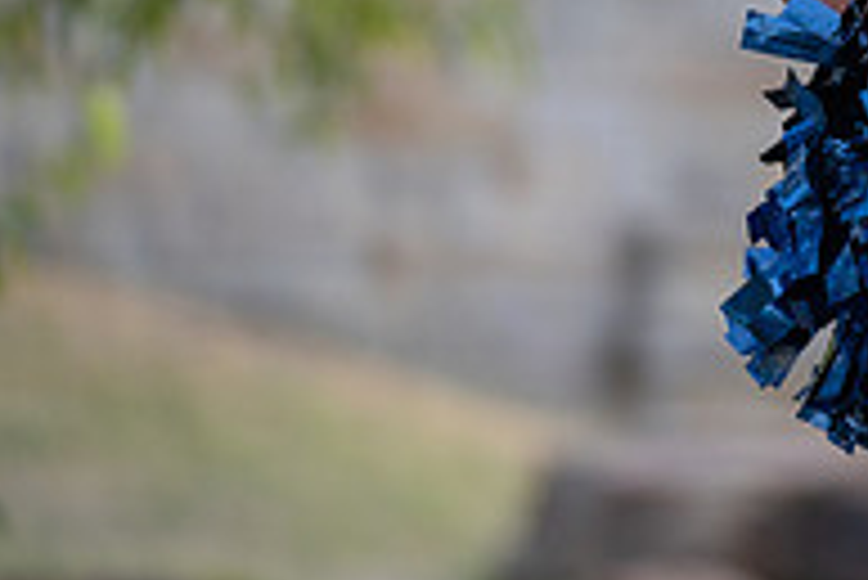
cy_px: -124
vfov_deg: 3.6
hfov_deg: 5.4
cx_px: 1259
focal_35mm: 379
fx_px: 9145
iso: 160
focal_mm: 126
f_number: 2.8
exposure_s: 1/320
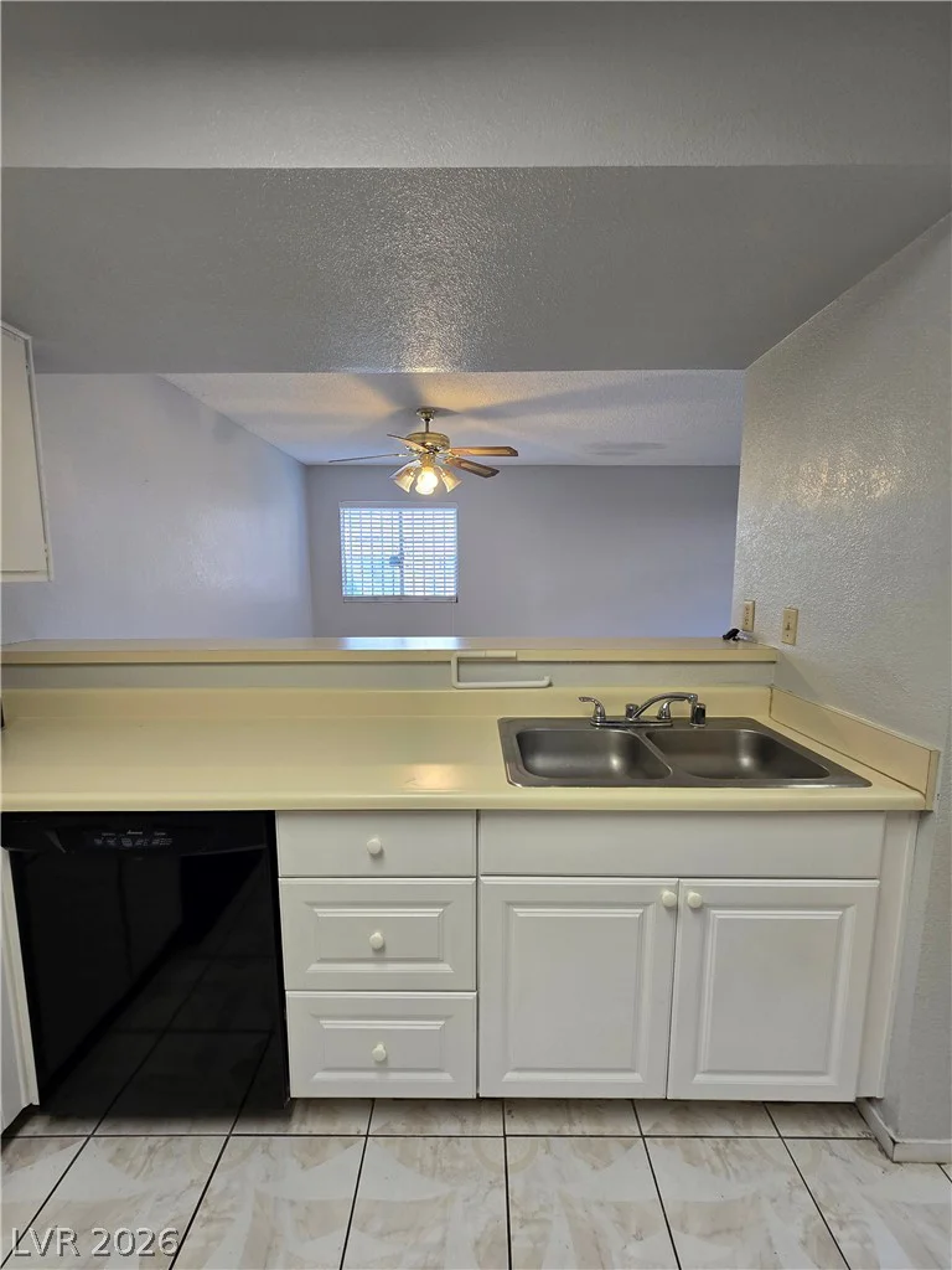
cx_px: 476
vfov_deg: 106.2
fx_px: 477
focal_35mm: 13
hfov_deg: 89.9
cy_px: 635
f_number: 2.2
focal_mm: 2.2
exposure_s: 1/60
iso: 100
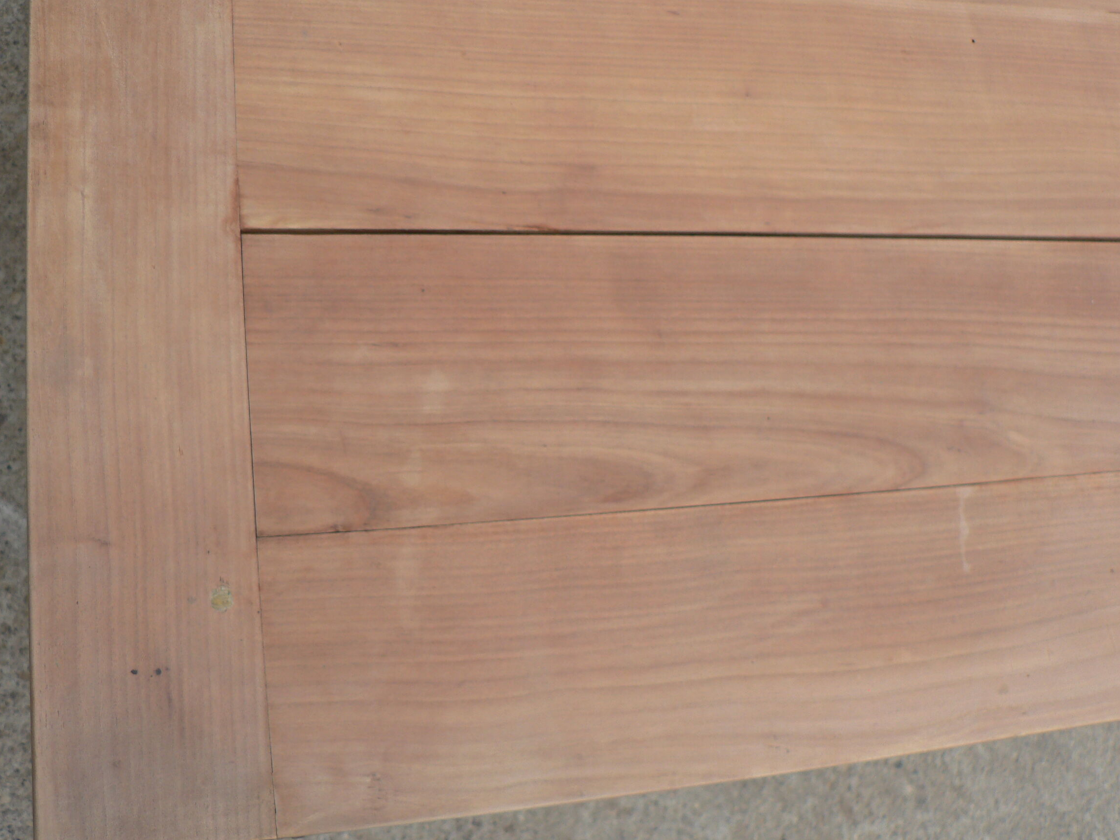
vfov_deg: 35.9
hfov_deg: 46.8
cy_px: 382
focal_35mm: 40
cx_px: 593
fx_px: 1294
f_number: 2.8
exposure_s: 1/320
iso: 80
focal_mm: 6
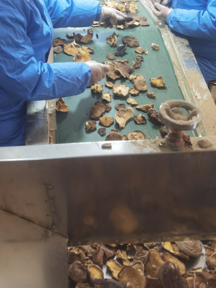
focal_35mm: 43
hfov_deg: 33.5
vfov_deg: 43.6
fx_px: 358
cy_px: 112
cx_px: 94
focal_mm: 6.71
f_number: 1.9
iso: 80
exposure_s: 1/100
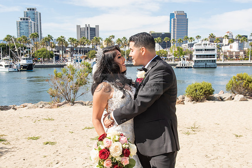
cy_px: 102
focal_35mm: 47
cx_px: 120
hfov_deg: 42.3
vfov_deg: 28.9
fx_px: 326
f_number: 11
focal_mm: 35
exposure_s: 1/200
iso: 200
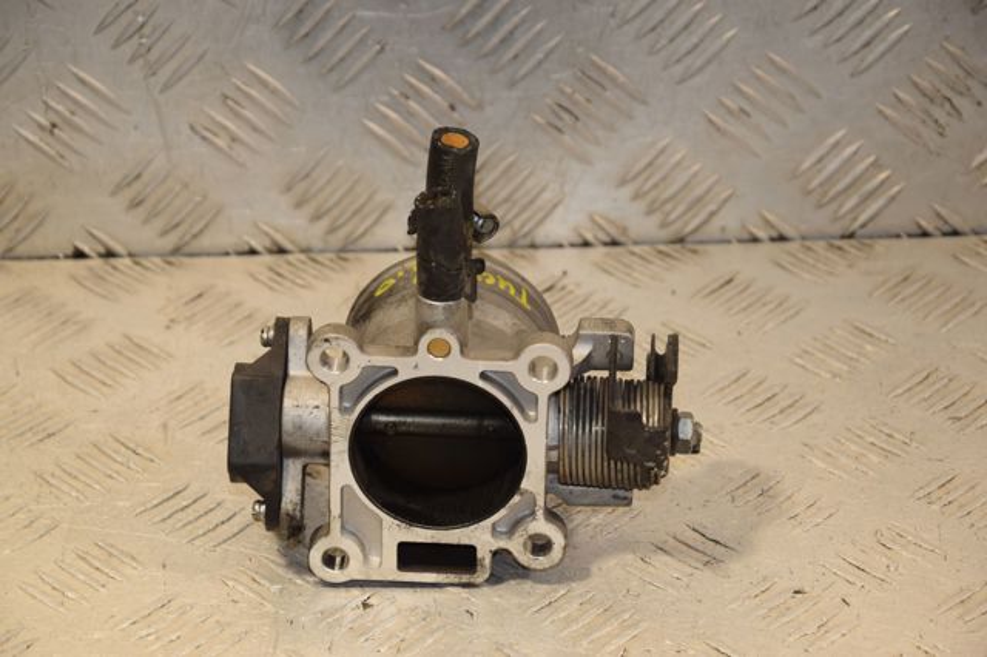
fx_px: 3699
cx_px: 494
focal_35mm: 135
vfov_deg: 10.1
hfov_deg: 15.2
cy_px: 328
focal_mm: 90
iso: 800
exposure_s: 1/200
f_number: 7.1
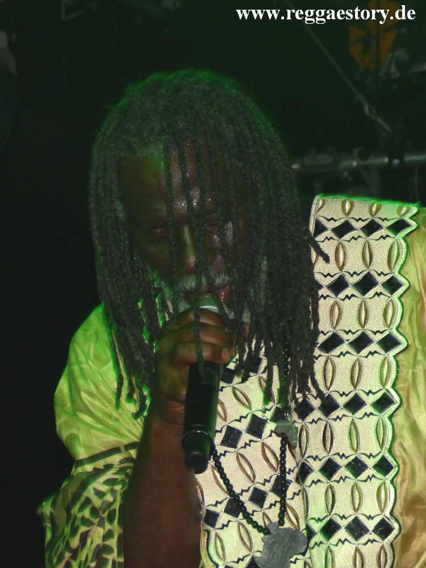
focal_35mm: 124
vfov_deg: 15.9
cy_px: 284
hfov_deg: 12.0
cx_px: 213
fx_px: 2035
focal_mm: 22.2
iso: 400
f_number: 2.8
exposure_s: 1/60
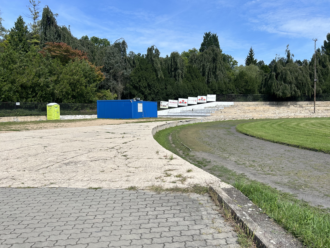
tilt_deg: -2.9
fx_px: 257
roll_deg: +0.8
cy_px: 126
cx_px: 165
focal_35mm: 27
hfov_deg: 65.3
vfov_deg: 51.4
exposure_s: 1/3356
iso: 50
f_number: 1.5
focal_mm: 5.7
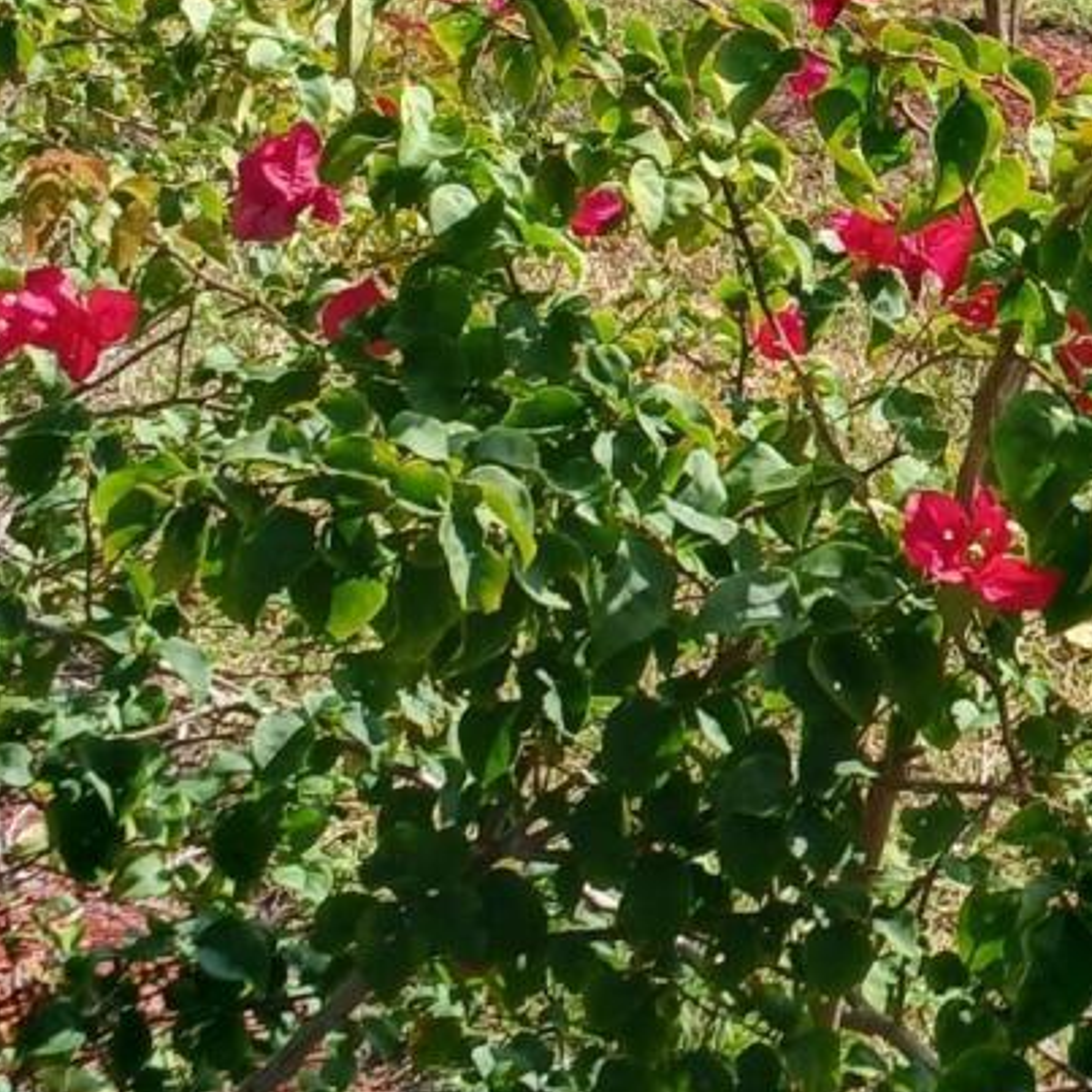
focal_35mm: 114
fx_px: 4069
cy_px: 138
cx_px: 1496
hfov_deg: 14.5
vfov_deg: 15.1
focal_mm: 3.98
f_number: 1.8
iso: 20
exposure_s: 1/585
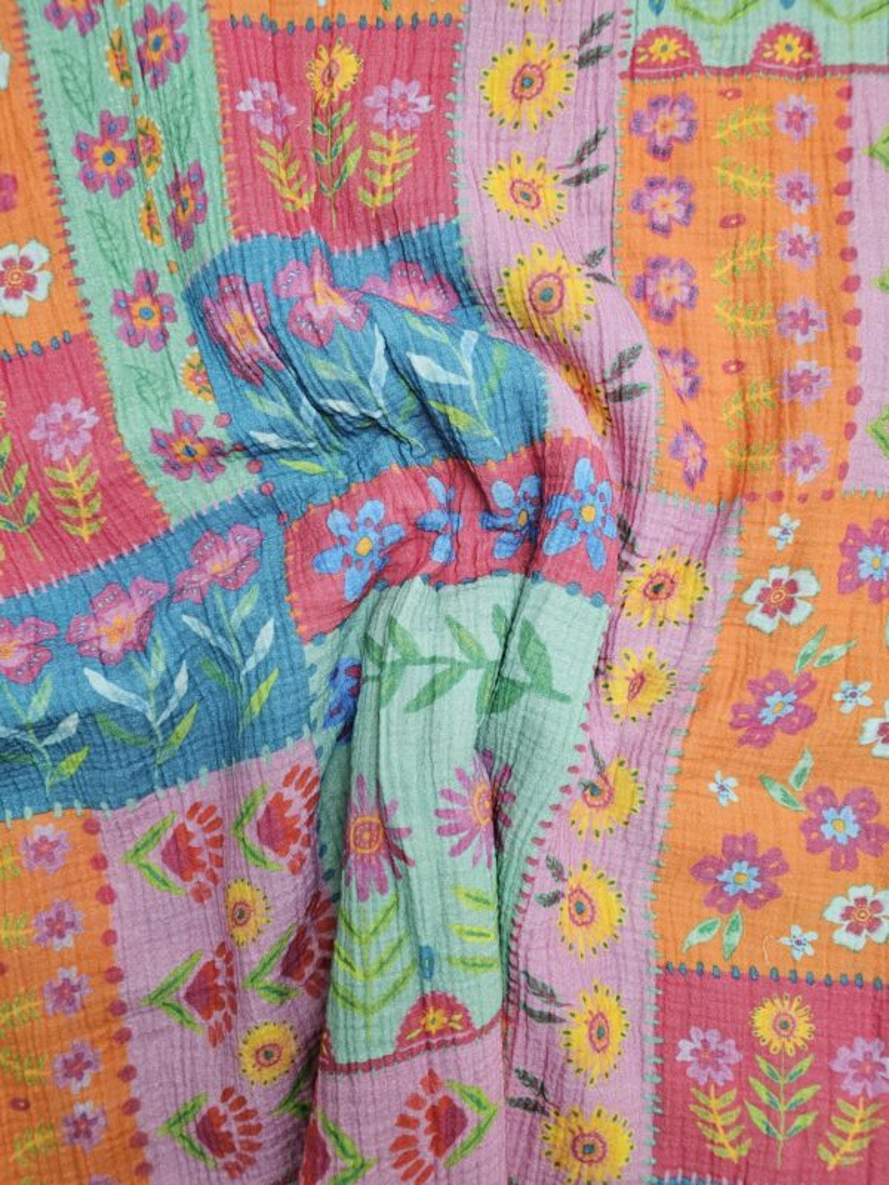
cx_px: 444
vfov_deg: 73.9
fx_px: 788
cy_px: 592
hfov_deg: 58.9
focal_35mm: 23
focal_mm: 6.3
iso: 200
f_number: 1.7
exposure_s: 1/180
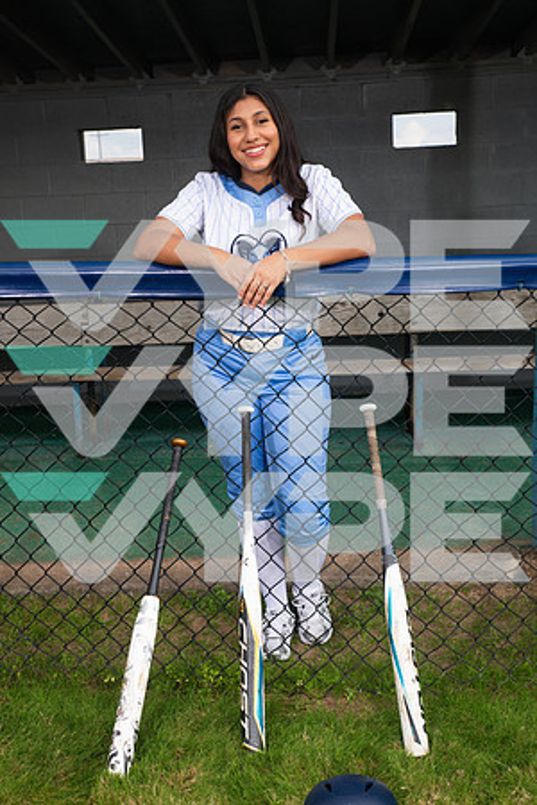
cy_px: 402
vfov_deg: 42.7
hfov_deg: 29.2
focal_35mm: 46
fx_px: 1029
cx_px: 268
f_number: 8
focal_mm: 46
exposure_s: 1/320
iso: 160
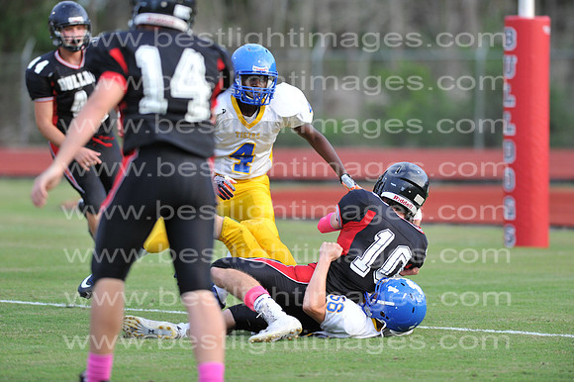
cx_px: 287
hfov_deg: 6.9
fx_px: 4780
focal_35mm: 300
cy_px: 191
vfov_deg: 4.6
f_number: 4
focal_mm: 300
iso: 1000
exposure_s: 1/1000
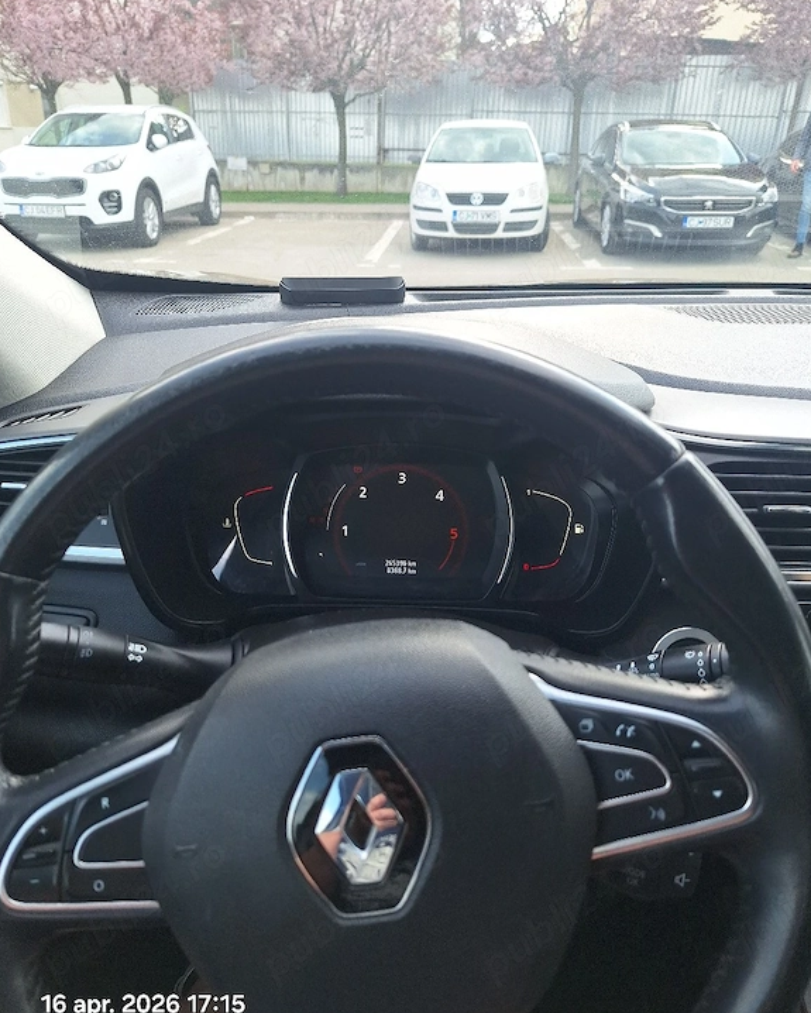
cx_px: 410
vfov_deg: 68.1
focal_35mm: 25
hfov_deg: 56.8
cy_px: 504
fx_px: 750
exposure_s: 1/333
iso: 40
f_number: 1.8
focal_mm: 5.54
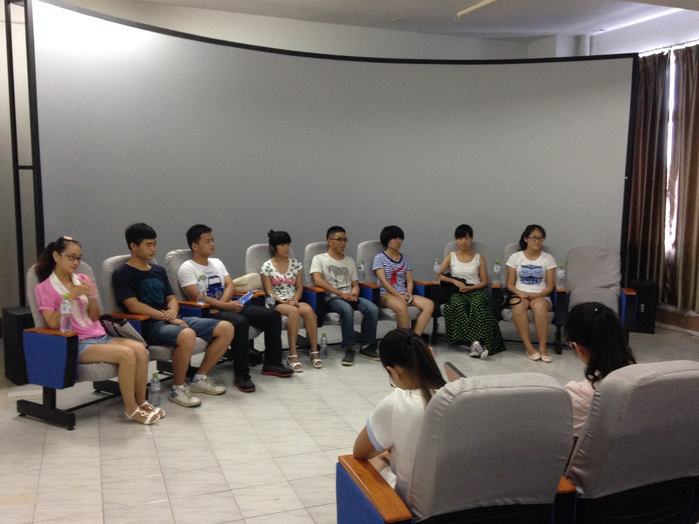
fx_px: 687
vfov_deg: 41.8
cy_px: 261
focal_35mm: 34
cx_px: 342
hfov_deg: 54.0
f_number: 2.4
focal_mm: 4.12
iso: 250
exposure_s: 1/20
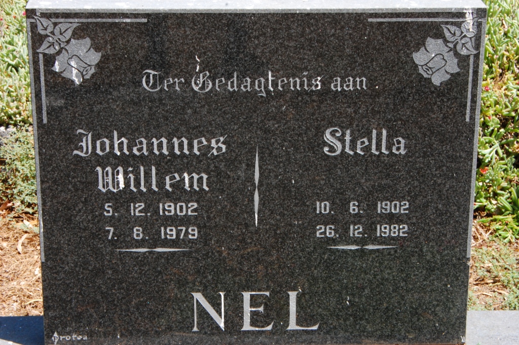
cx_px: 260
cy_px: 172
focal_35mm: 98
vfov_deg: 14.0
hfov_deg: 20.9
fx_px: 1404
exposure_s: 1/80
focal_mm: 65
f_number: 18
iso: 400
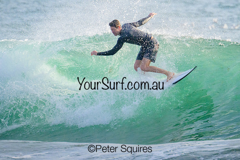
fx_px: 7306
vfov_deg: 1.3
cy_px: 66
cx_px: 131
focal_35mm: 1096
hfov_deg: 1.9
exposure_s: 1/2000
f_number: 13
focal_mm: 800
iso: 2500
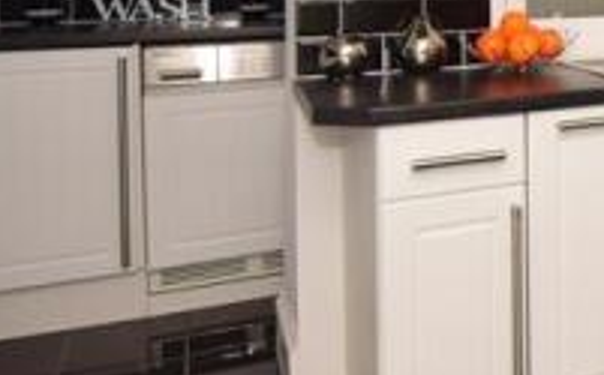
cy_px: -40
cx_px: 805
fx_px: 822
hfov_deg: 30.7
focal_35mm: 50
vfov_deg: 24.0
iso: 200
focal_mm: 10
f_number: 5
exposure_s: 1/60
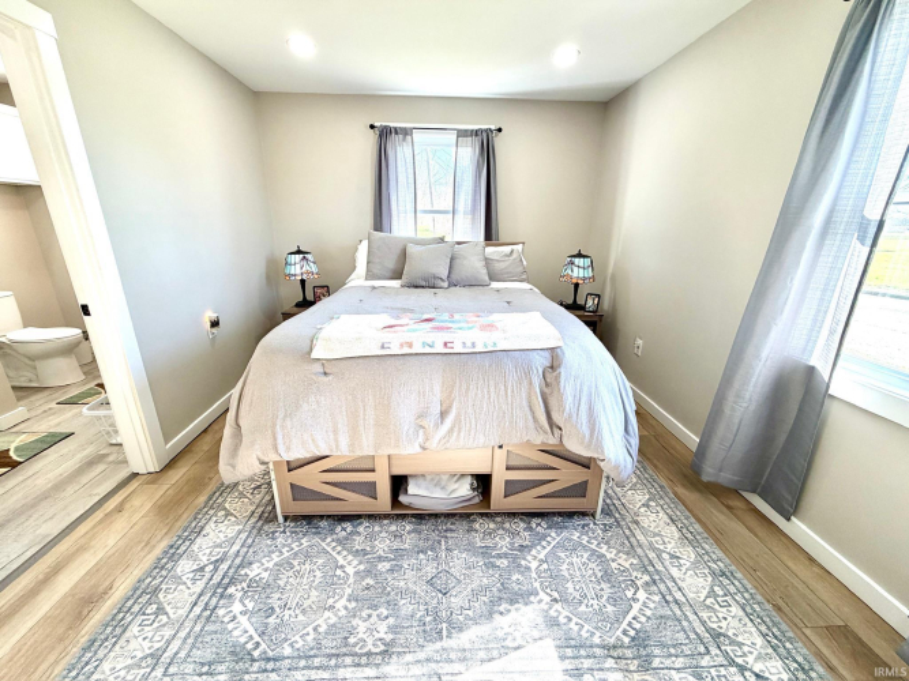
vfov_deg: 85.7
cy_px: 340
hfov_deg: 102.1
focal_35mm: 14
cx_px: 454
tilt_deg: -18.0
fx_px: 368
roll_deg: -0.6
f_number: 2.2
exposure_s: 1/120
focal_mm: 2.22
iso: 125
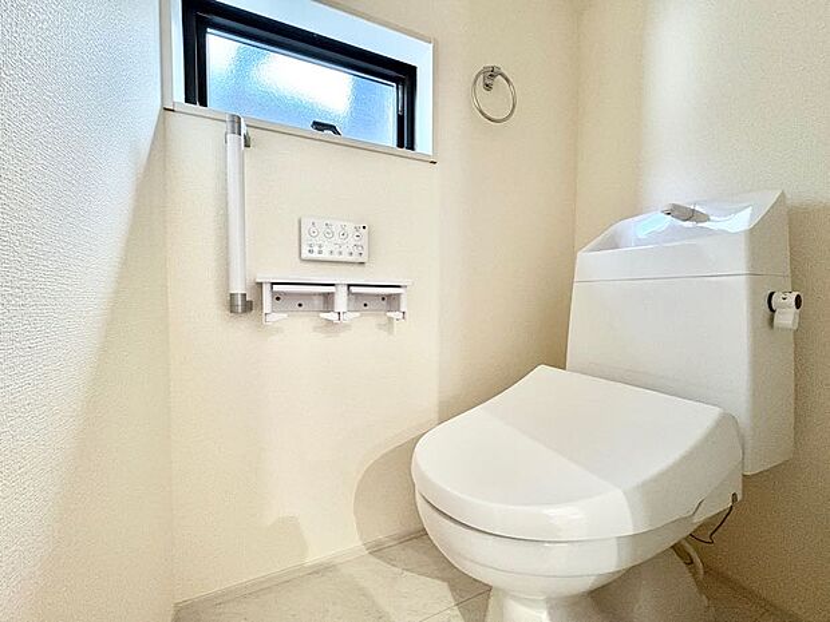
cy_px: 311
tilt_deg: -2.0
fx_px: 336
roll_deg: -0.2
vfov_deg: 85.7
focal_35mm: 14
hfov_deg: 102.1
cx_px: 415
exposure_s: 1/50
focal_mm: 2.22
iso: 800
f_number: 2.2
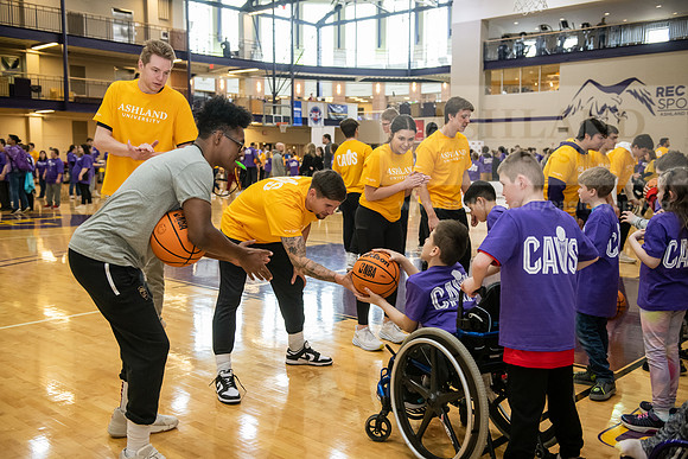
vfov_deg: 35.1
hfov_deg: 50.7
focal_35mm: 38
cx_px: 344
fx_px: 726
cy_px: 230
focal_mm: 38
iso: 2500
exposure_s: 1/200
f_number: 3.5
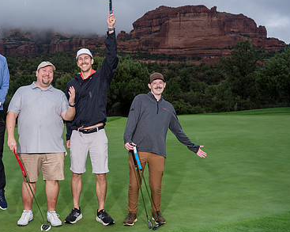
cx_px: 74
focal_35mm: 42
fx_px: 360
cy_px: 109
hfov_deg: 42.6
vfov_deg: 35.6
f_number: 5
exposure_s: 1/500
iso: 320
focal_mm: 28.3
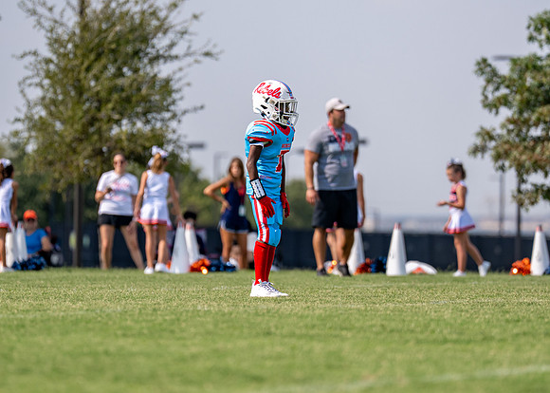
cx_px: 273
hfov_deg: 5.8
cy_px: 192
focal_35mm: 345
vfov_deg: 4.2
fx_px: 5395
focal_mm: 200
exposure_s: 1/3200
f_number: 2.8
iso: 125
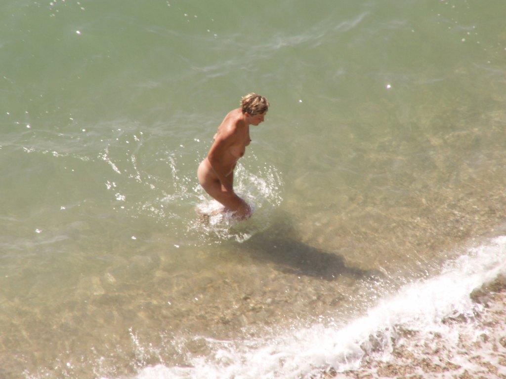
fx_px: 6139
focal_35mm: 420
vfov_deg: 3.5
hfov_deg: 4.7
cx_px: 253
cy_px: 190
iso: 50
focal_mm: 69.45
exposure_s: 1/200
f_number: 7.1
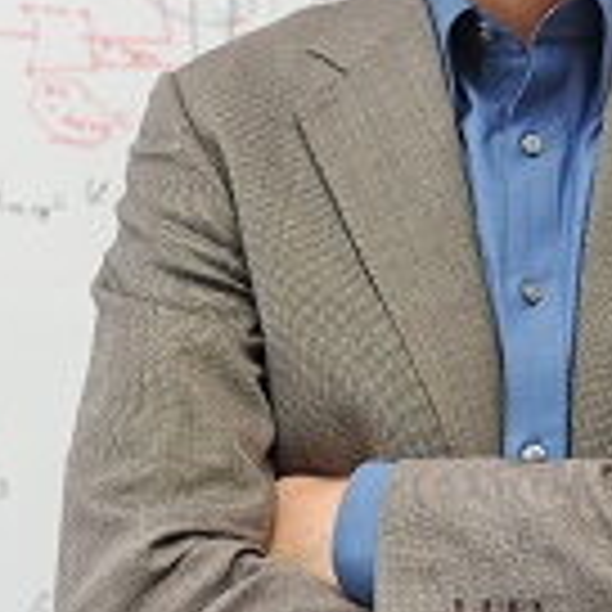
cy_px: 61
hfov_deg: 14.4
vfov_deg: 14.4
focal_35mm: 120
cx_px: 544
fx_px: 2400
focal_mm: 45
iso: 640
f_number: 4
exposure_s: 1/60
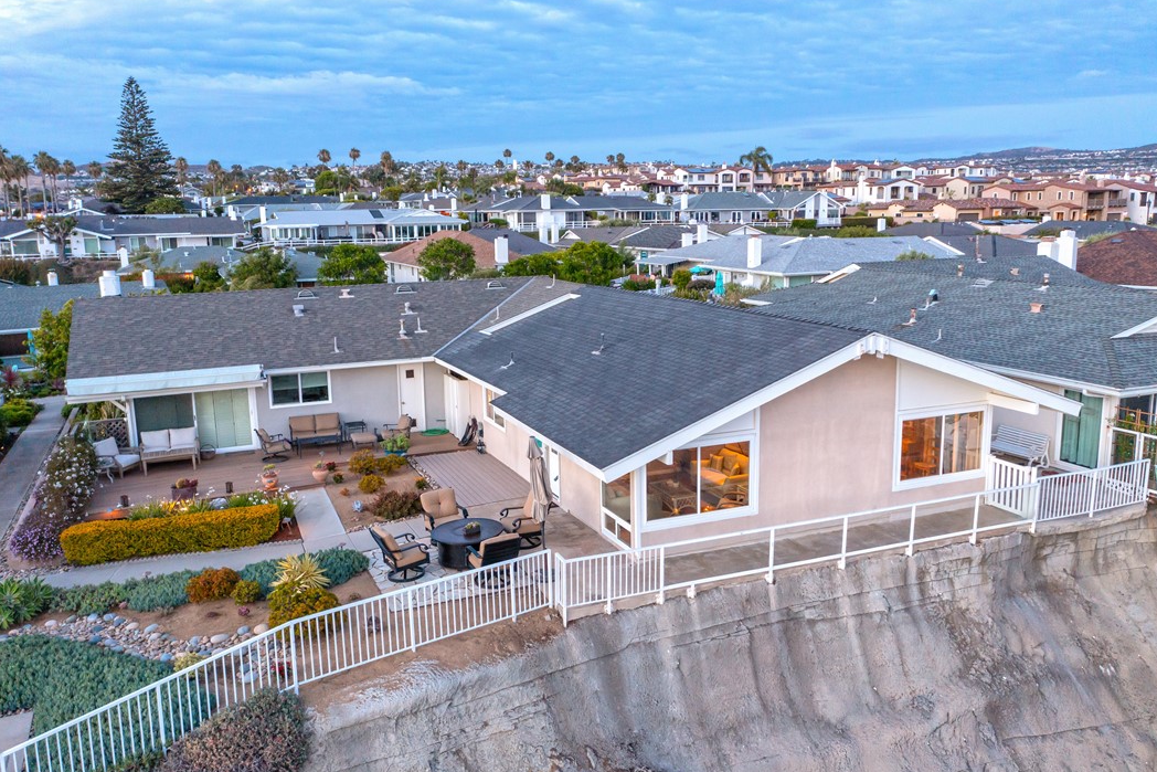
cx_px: 581
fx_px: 932
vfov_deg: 45.0
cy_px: 387
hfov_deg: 63.7
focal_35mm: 29
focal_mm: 10.26
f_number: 4
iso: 400
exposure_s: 1/30
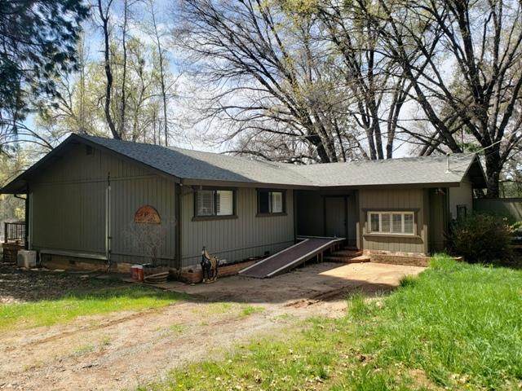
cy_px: 196
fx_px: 392
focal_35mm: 26
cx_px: 261
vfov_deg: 53.1
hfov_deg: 67.3
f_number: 2.4
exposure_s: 1/854
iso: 50
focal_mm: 4.3
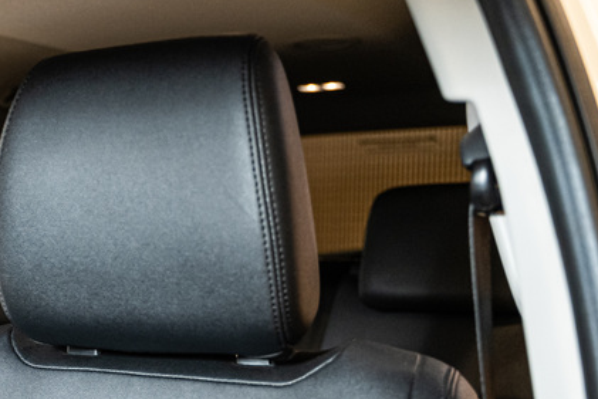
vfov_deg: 19.6
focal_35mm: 68
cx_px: -23
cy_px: 379
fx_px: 1130
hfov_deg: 27.6
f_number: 2.8
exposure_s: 1/160
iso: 1600
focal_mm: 28
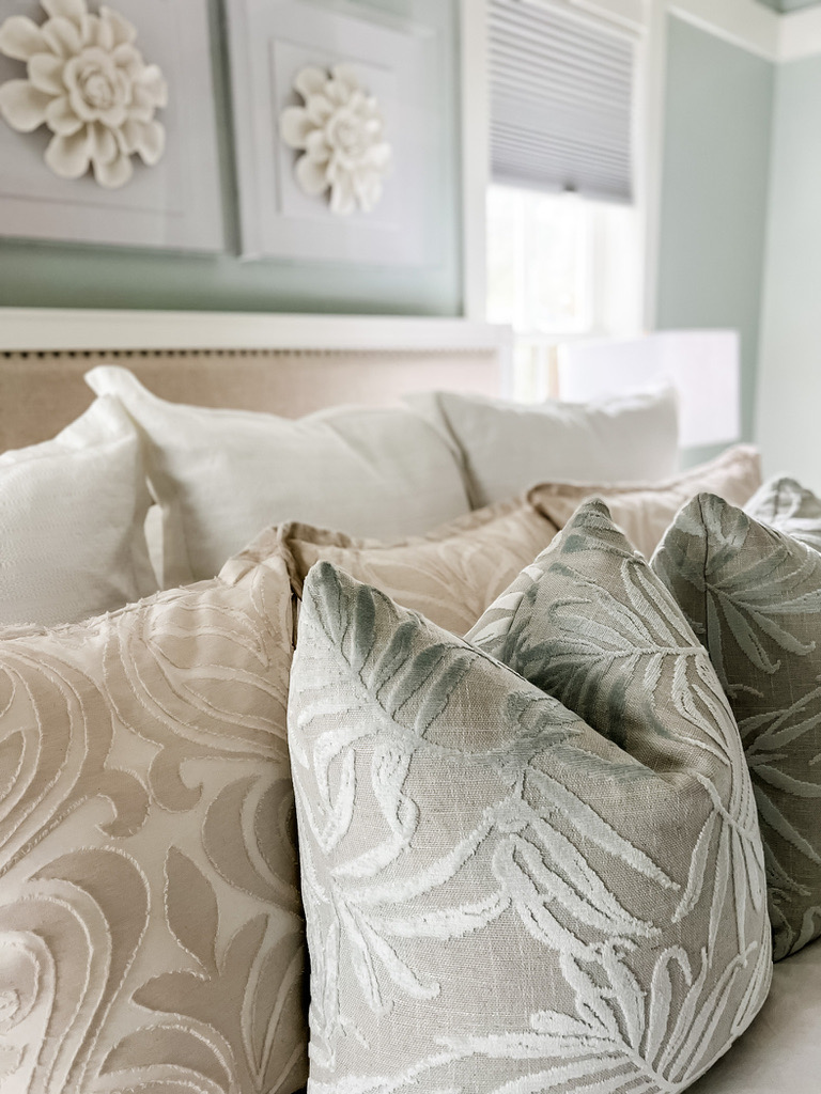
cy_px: 547
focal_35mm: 26
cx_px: 410
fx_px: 822
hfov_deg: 53.1
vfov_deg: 67.3
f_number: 1.5
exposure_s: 1/60
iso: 160
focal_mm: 5.7
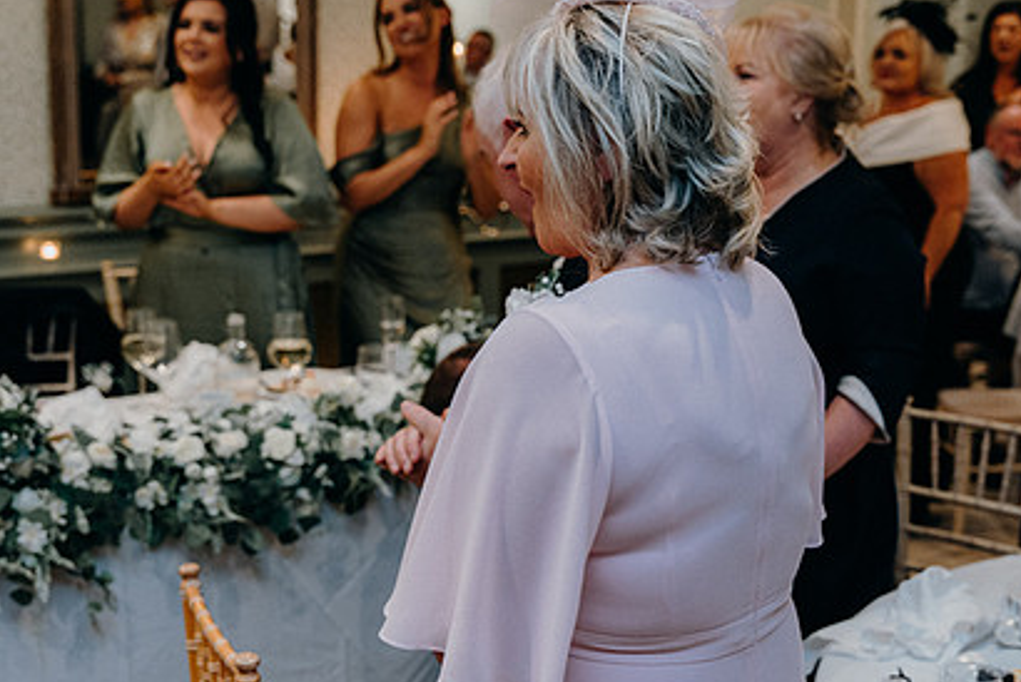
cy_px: 367
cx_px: 560
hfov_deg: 34.4
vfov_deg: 23.4
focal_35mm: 58
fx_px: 1646
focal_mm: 41
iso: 2500
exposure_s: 1/100
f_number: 3.5
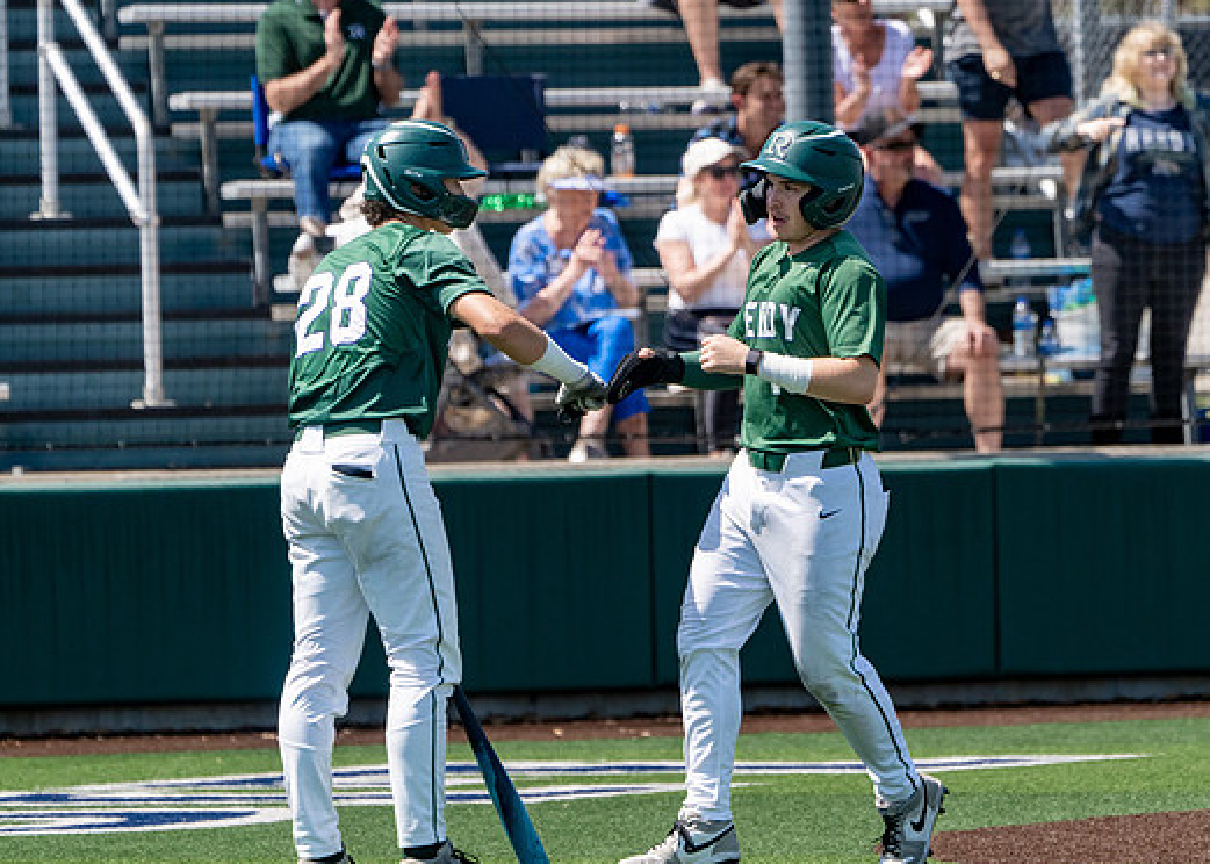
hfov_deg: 4.3
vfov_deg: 3.1
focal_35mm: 472
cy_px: 484
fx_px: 16218
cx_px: 746
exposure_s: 1/2500
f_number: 8
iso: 800
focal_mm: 384
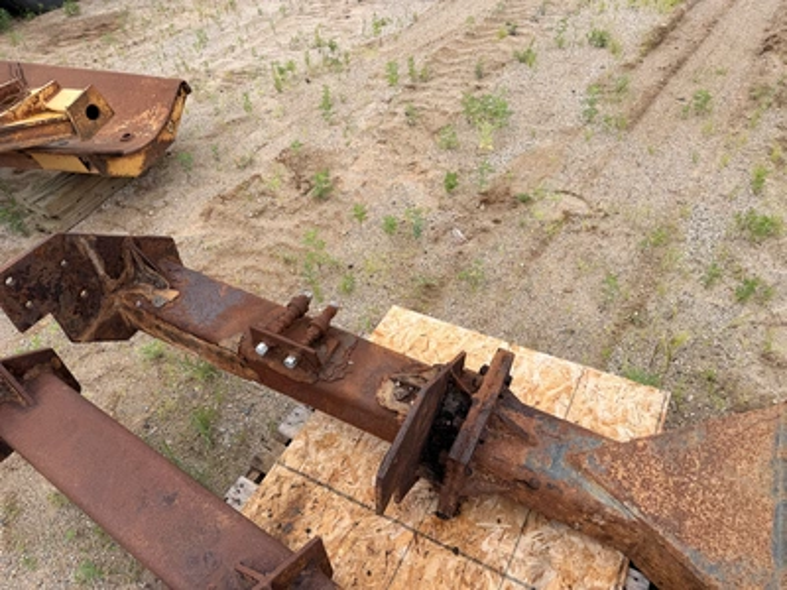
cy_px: 295
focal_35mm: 24
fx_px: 546
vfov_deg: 56.8
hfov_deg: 71.6
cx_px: 394
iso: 80
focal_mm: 6.76
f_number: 1.78
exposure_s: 1/722
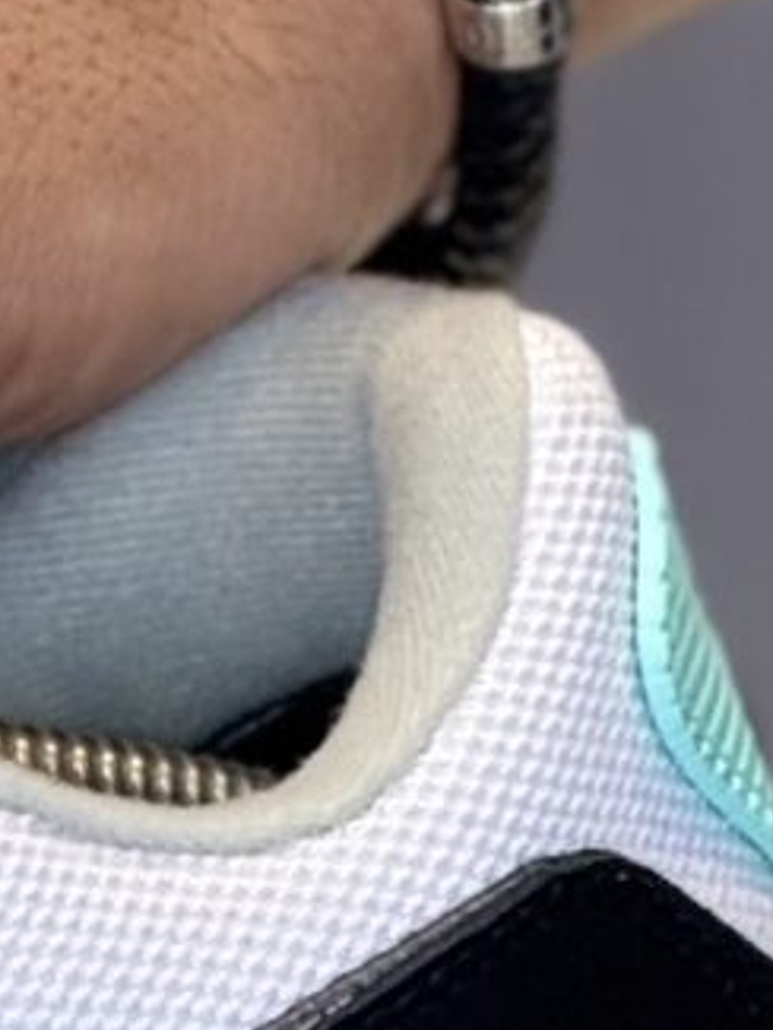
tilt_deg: -14.5
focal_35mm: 946
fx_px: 28148
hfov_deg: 1.6
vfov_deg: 2.1
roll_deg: -0.9
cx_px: -1026
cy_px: 1017
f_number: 2.8
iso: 80
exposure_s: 1/100
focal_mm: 15.66
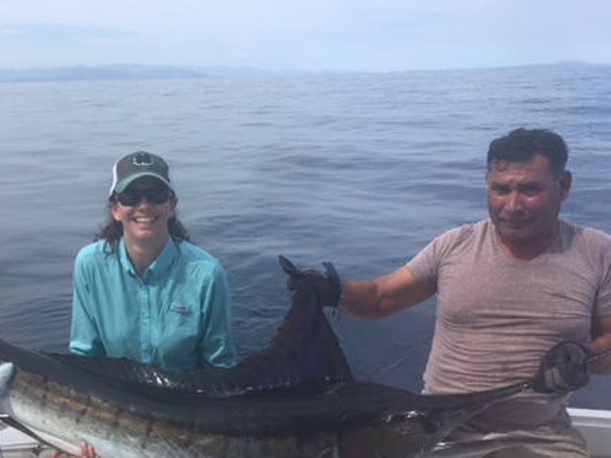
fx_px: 776
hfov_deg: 41.8
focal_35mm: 44
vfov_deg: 32.4
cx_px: 159
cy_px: 326
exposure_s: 1/1832
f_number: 2.2
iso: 25
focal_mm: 4.15
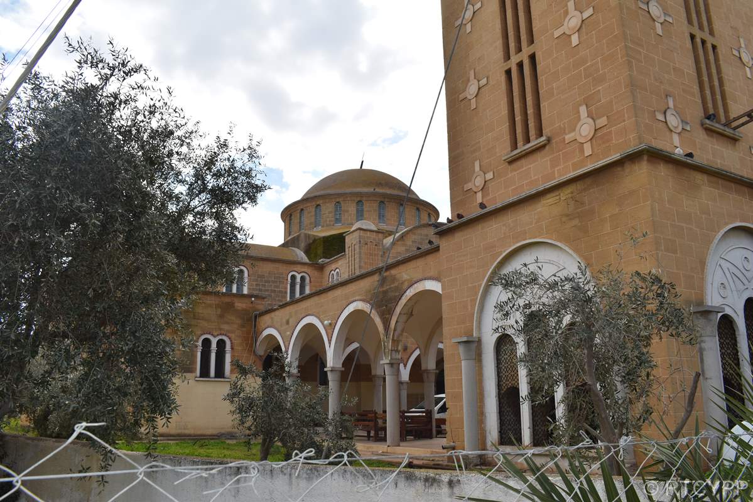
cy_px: 251
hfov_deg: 61.9
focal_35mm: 30
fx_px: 628
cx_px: 376
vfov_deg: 43.6
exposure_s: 1/200
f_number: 10
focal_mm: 20
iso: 100
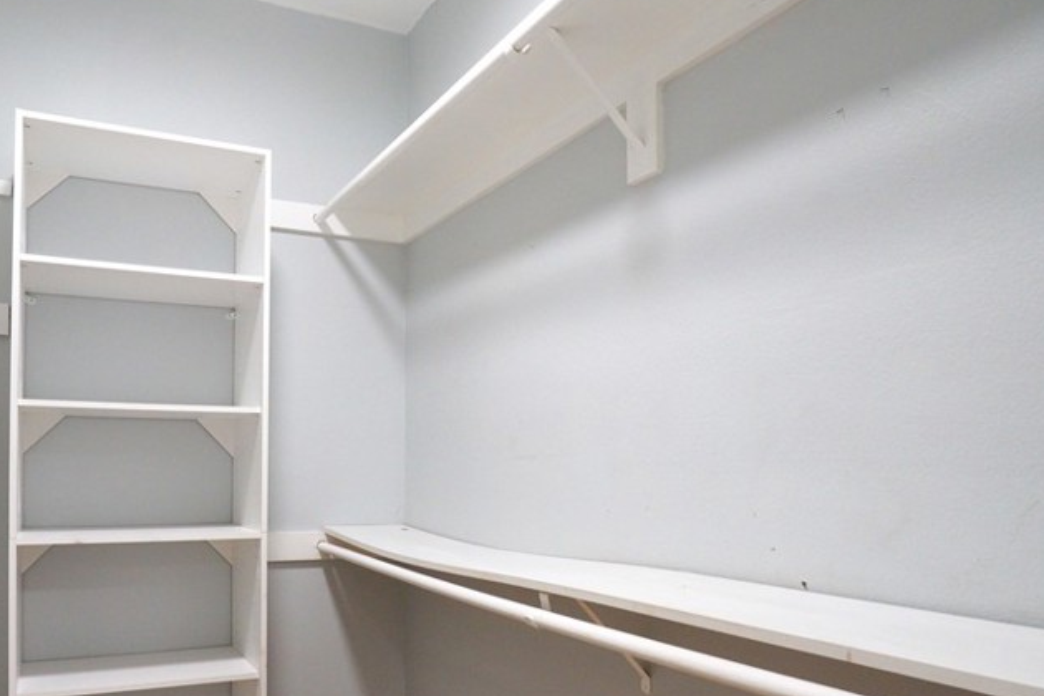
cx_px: 414
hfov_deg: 68.7
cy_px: 461
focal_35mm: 26
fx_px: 754
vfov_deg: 48.8
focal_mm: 16
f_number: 7.1
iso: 3200
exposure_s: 1/60
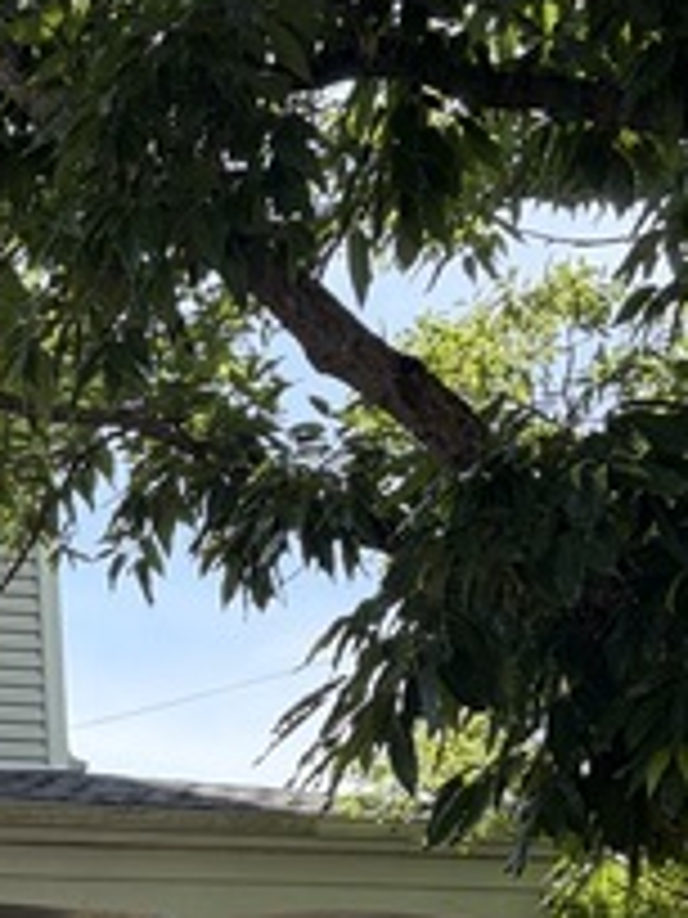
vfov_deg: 21.4
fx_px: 2253
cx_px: -319
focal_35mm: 85
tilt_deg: +7.1
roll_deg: +2.2
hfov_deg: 16.0
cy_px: 1100
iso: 64
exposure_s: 1/1064
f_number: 1.6
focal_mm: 5.96
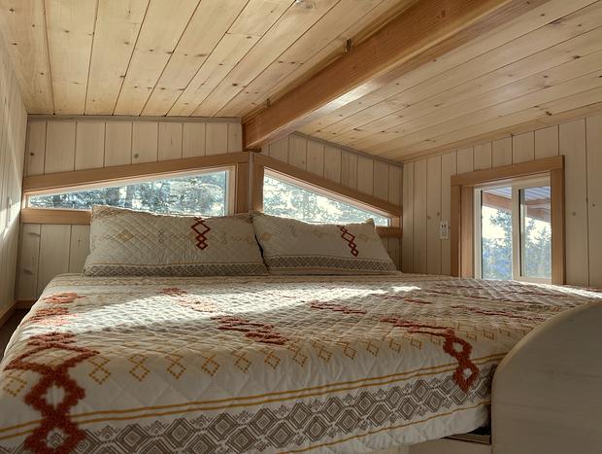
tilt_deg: +5.0
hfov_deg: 67.2
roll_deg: -1.1
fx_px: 453
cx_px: 301
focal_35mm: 26
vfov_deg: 53.2
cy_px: 227
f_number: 1.6
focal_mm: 4.2
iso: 32
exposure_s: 1/206
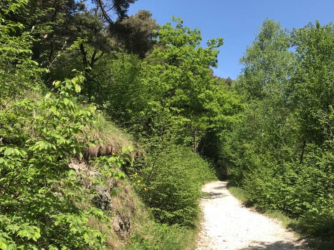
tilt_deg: +12.9
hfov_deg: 48.4
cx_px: 214
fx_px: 367
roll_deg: +0.2
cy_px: 115
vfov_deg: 37.7
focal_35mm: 38
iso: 20
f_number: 1.8
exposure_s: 1/1350
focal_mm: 3.99
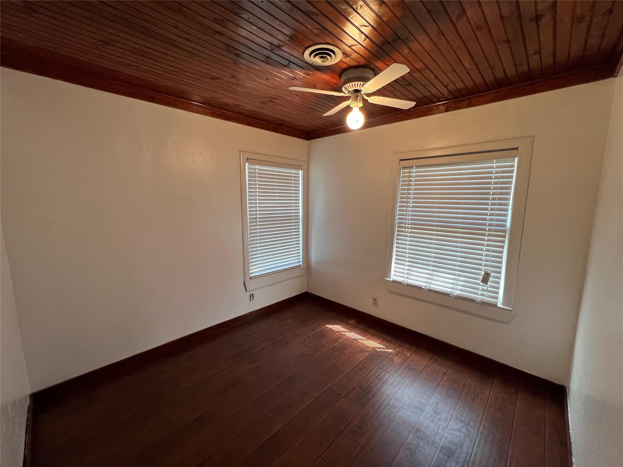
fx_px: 234
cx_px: 312
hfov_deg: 106.2
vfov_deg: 89.9
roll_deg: -0.5
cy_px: 234
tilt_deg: -8.4
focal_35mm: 13
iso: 160
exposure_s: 1/60
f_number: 1.8
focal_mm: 1.57
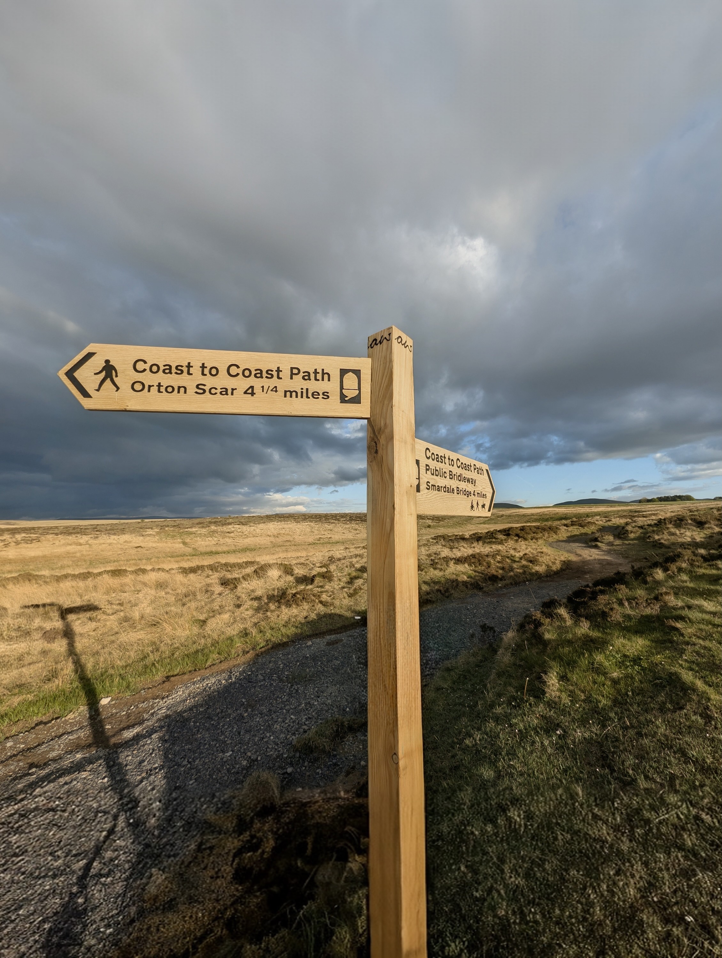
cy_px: 479
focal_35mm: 12
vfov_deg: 110.5
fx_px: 333
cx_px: 361
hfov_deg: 94.6
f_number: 1.7
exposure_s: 1/3623
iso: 53
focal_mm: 2.02
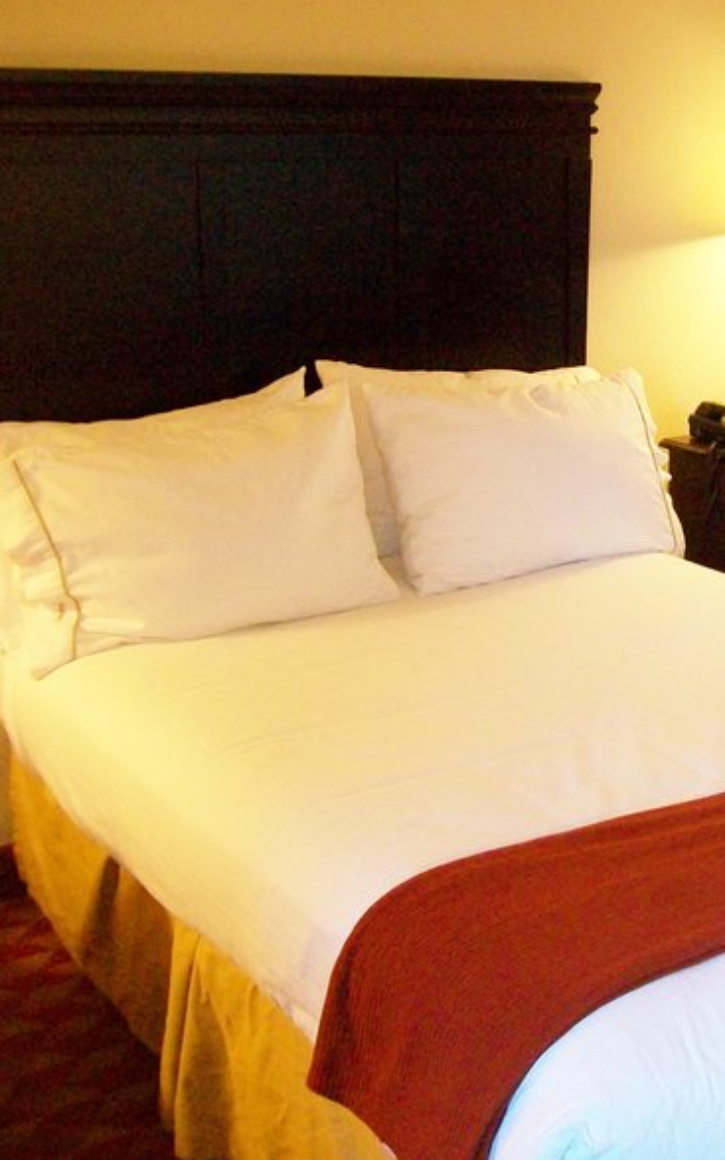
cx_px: 713
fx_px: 1644
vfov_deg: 38.9
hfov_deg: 23.9
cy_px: 579
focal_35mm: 52
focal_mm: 6
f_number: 2.7
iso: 200
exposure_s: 1/30
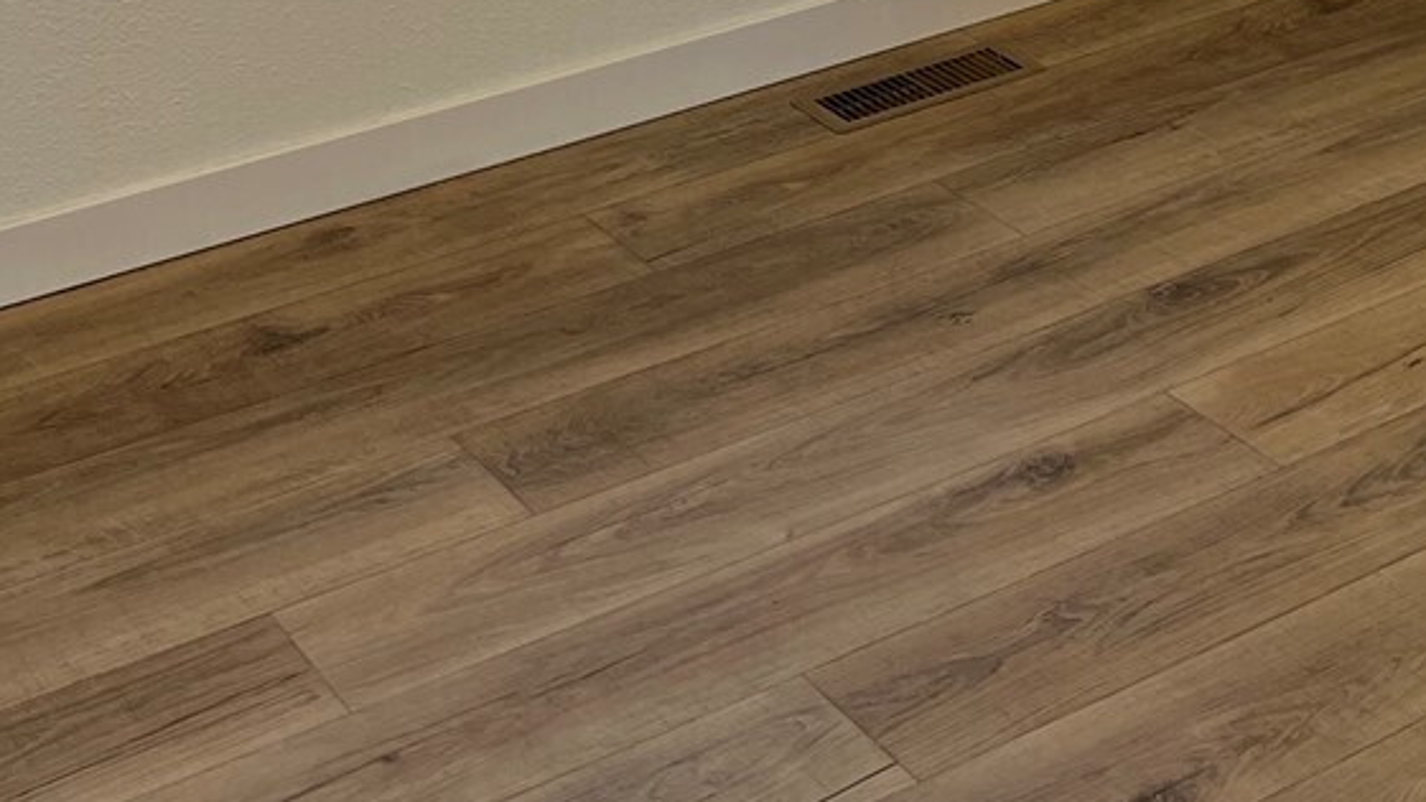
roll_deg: +2.6
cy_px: -300
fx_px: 3063
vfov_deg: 14.2
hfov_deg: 24.6
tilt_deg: -14.3
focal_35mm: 81
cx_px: 1543
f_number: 1.5
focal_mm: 5.7
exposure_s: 1/120
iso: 80
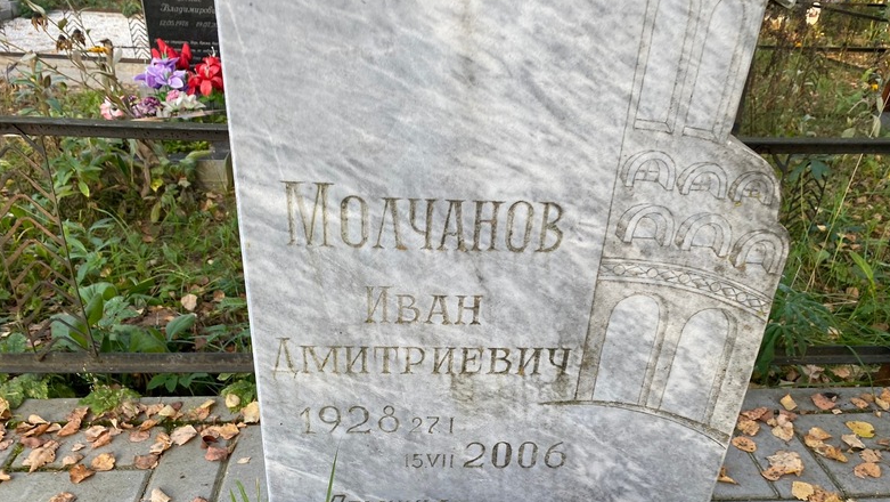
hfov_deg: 66.0
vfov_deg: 39.9
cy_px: 321
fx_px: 685
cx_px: 451
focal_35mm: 29
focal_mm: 4.25
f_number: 1.8
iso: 32
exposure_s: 1/122
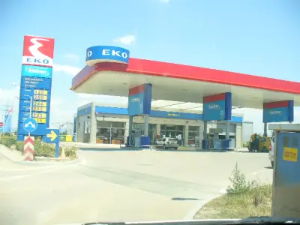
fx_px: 321
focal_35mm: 37
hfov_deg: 50.1
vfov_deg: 38.7
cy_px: 112
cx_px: 150
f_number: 2.8
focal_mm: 6.1
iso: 80
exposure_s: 1/400
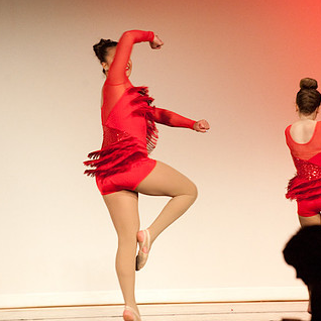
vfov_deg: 5.7
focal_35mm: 310
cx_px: 230
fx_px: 3252
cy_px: 160
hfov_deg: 5.6
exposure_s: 1/200
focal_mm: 200
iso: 3200
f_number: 4
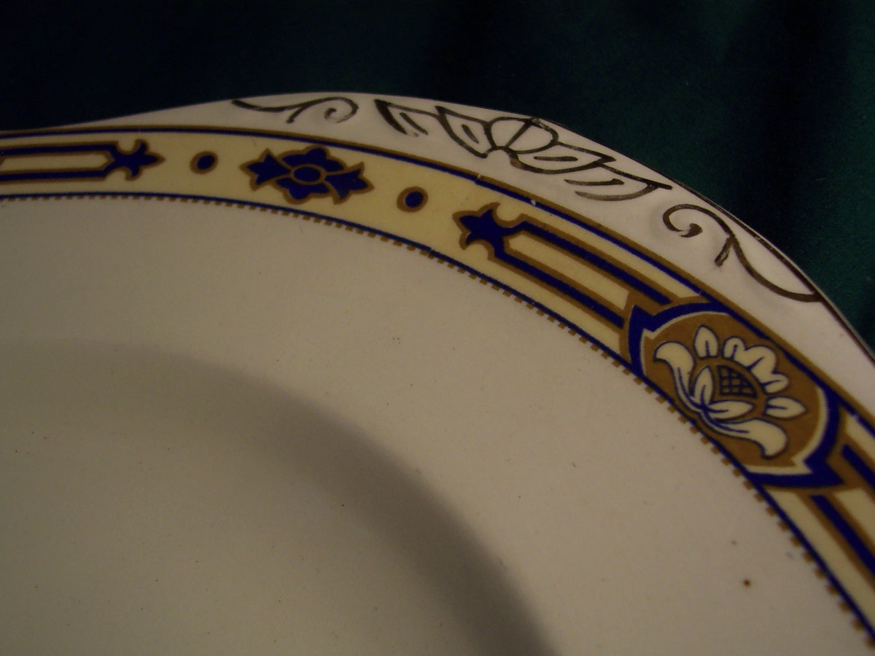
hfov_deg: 50.1
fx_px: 935
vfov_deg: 38.7
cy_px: 328
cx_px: 438
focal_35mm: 37
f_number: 2.8
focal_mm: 5.6
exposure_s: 1/250
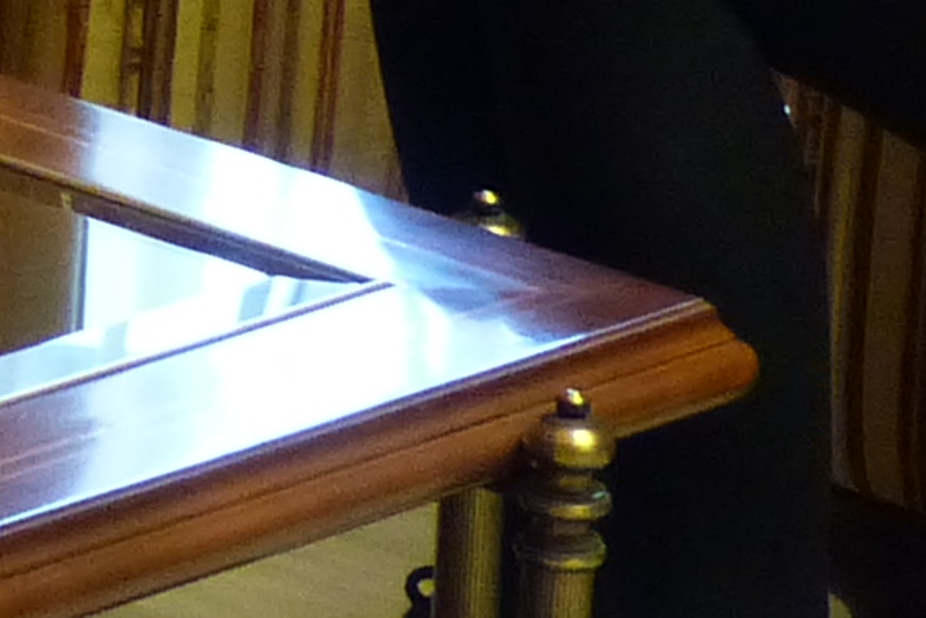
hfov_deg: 5.7
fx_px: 8850
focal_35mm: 344
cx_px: -1436
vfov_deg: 3.9
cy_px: -1119
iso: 400
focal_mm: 8.4
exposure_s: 1/25
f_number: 2.8
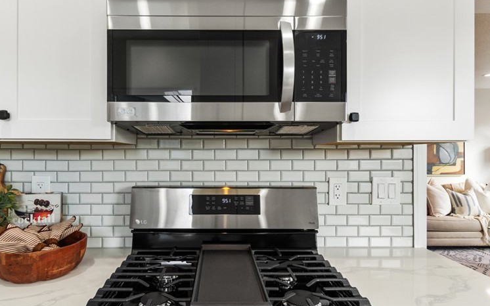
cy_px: 169
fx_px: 280
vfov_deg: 57.1
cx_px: 226
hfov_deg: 82.1
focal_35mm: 21
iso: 320
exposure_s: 1/50
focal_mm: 10
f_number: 6.3
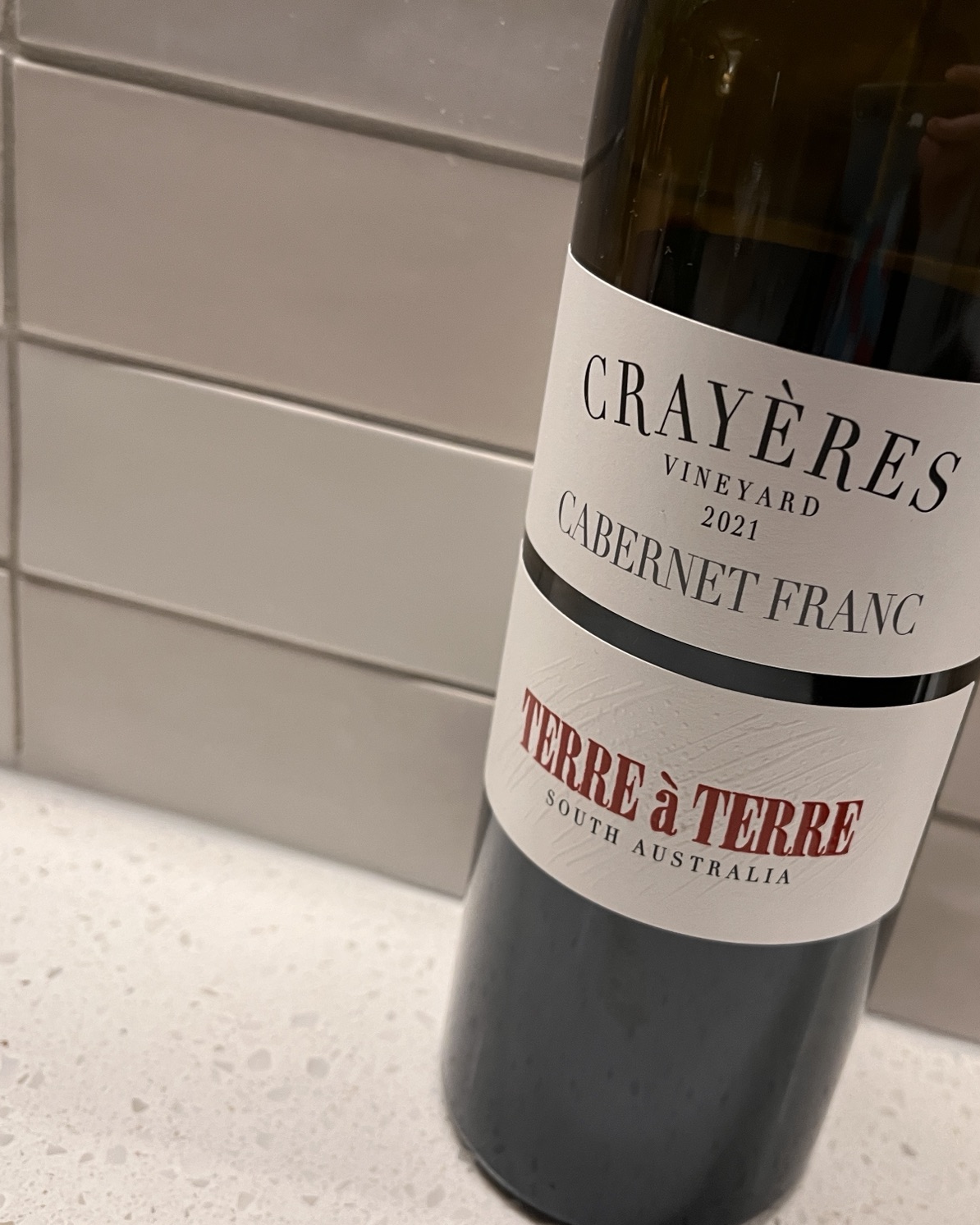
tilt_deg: -25.0
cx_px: 657
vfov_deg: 52.9
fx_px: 1233
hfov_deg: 42.7
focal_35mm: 34
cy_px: 615
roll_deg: -13.1
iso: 200
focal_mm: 5.1
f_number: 1.6
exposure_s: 1/50
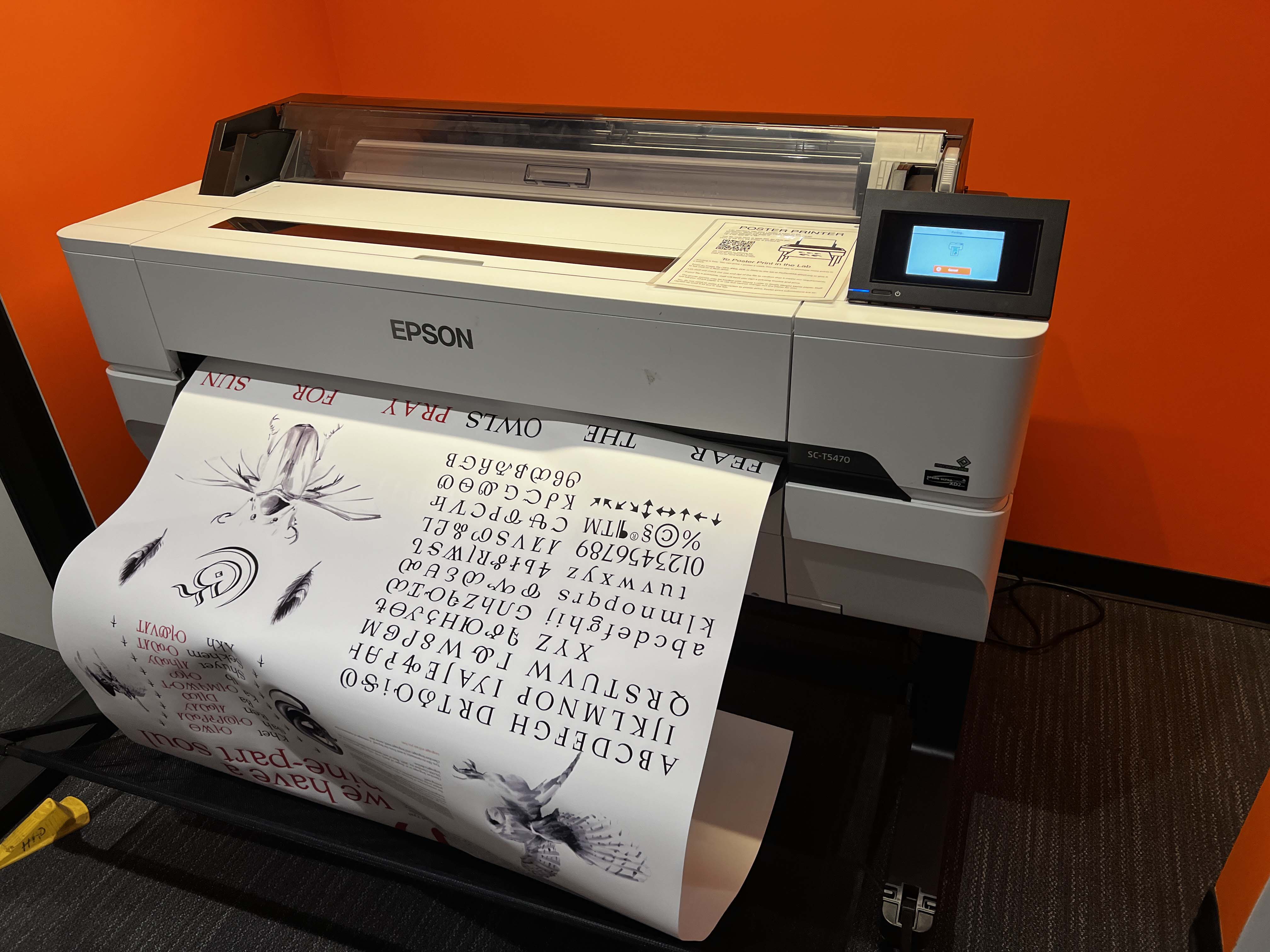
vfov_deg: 53.1
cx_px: 635
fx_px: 954
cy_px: 476
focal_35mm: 26
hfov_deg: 67.3
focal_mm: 5.7
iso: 100
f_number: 1.5
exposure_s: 1/100
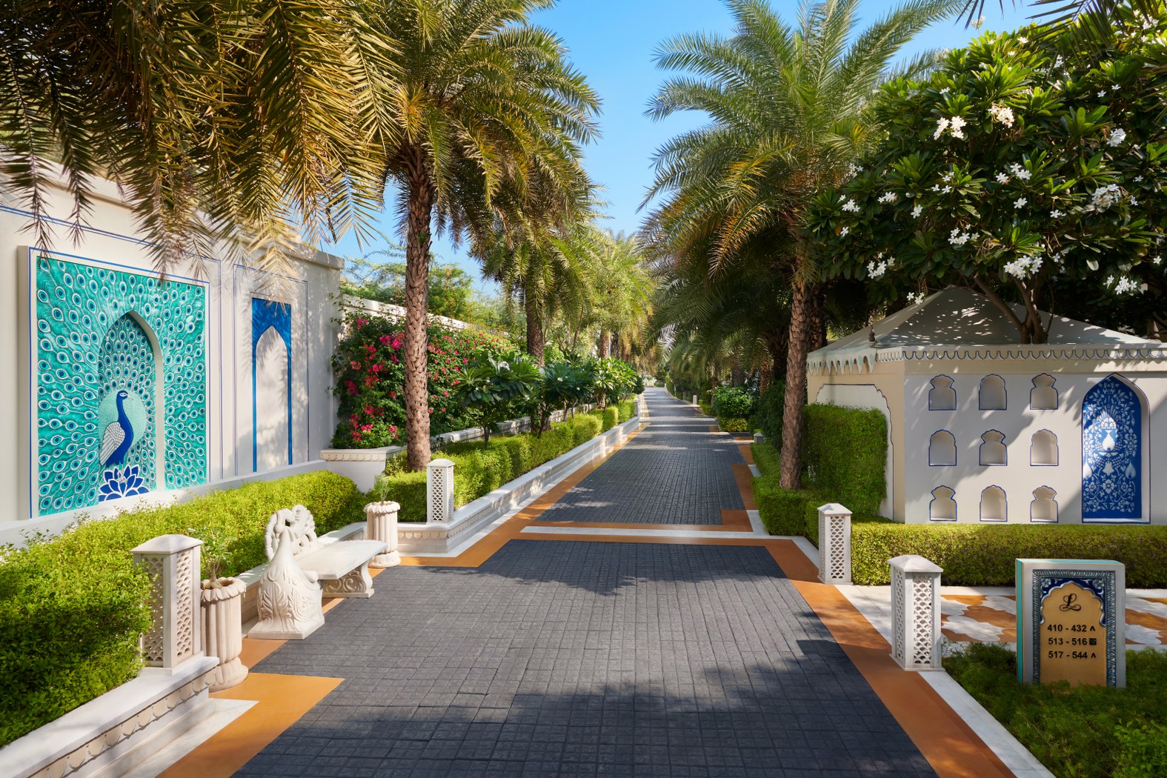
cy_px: 389
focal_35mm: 21
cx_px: 584
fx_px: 681
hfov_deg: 81.2
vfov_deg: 59.5
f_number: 11
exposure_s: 1/10
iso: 100
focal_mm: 21
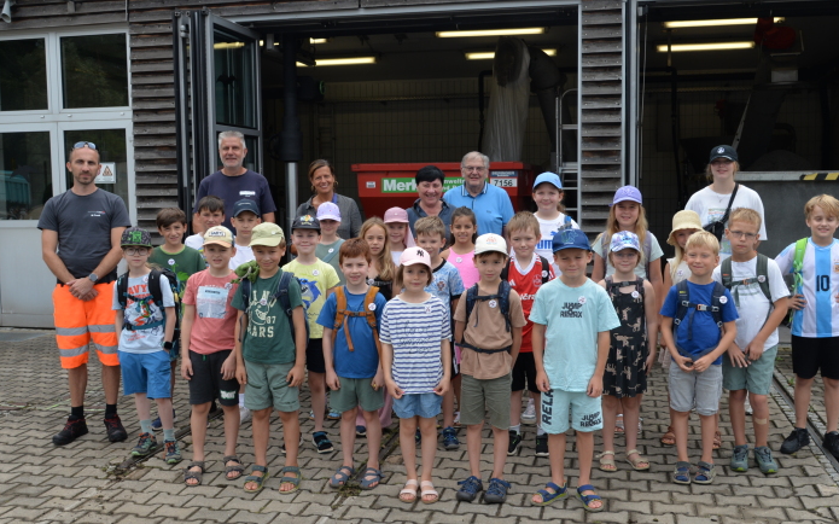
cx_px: 442
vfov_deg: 46.0
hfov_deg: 68.4
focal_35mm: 27
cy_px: 261
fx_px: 617
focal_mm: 24
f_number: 7.1
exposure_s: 1/200
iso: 200
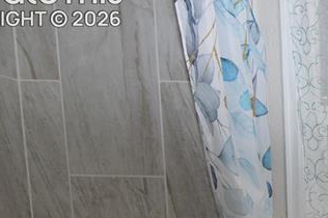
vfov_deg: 21.7
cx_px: 451
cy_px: 288
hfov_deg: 28.0
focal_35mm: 56
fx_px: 508
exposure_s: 1/80
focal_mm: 11.5
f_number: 4.5
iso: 400
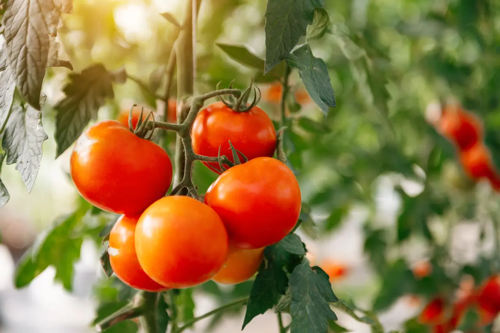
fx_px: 916
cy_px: 166
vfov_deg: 20.6
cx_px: 250
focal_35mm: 66
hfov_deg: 30.5
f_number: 2.8
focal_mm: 66
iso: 320
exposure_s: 1/250
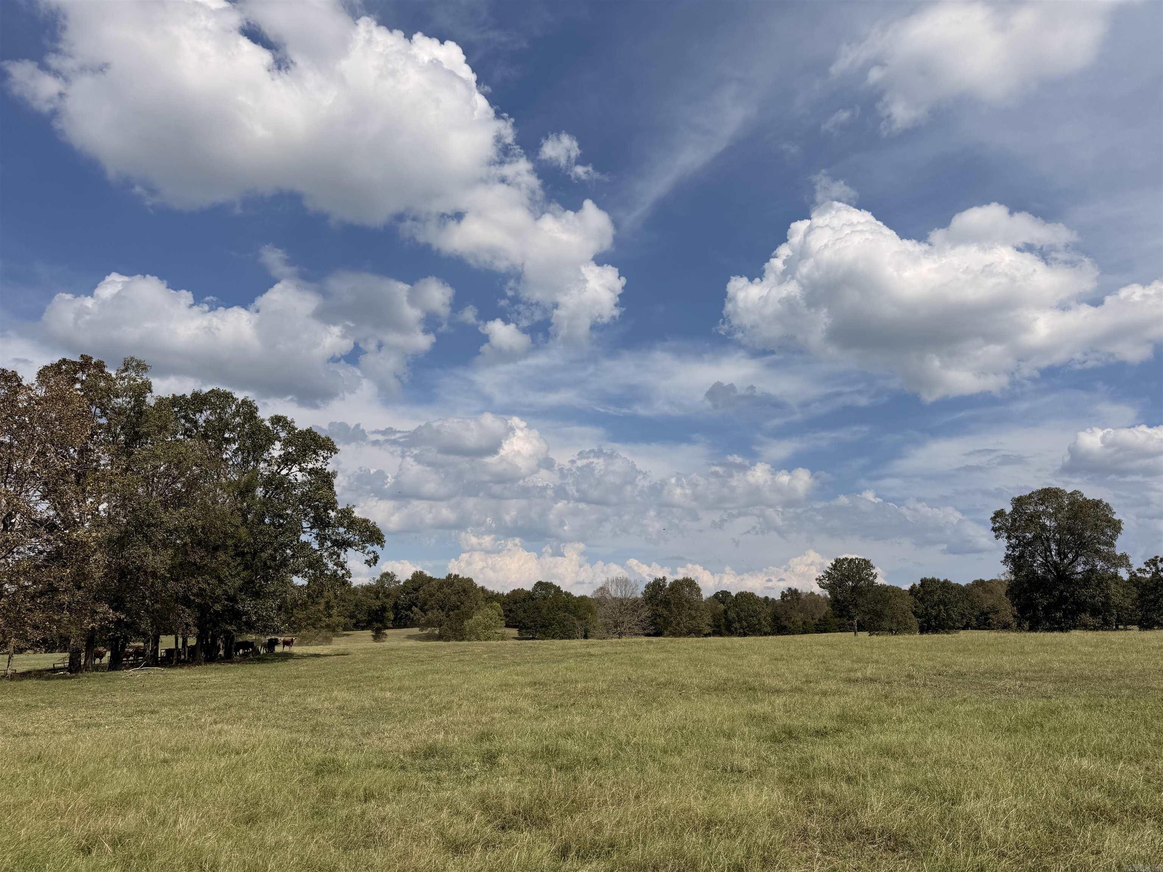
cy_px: 436
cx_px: 582
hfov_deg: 71.6
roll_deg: -0.8
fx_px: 806
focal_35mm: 24
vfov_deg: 56.8
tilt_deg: +13.9
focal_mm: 6.76
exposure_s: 1/10309
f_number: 1.78
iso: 80
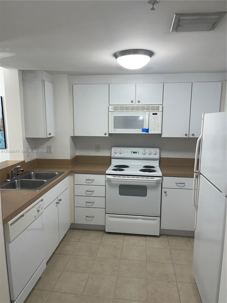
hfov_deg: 54.9
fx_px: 219
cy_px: 152
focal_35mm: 25
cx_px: 114
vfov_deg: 69.4
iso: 50
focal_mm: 5.1
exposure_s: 1/30
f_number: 1.6
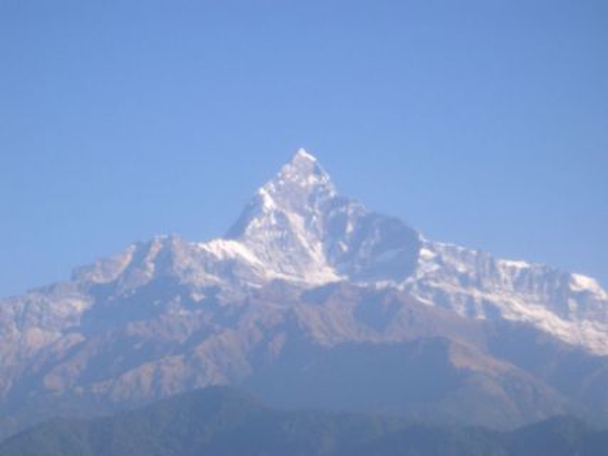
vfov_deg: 12.7
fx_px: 2054
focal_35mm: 117
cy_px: 228
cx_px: 304
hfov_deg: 16.8
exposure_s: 1/500
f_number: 4.9
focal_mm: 24
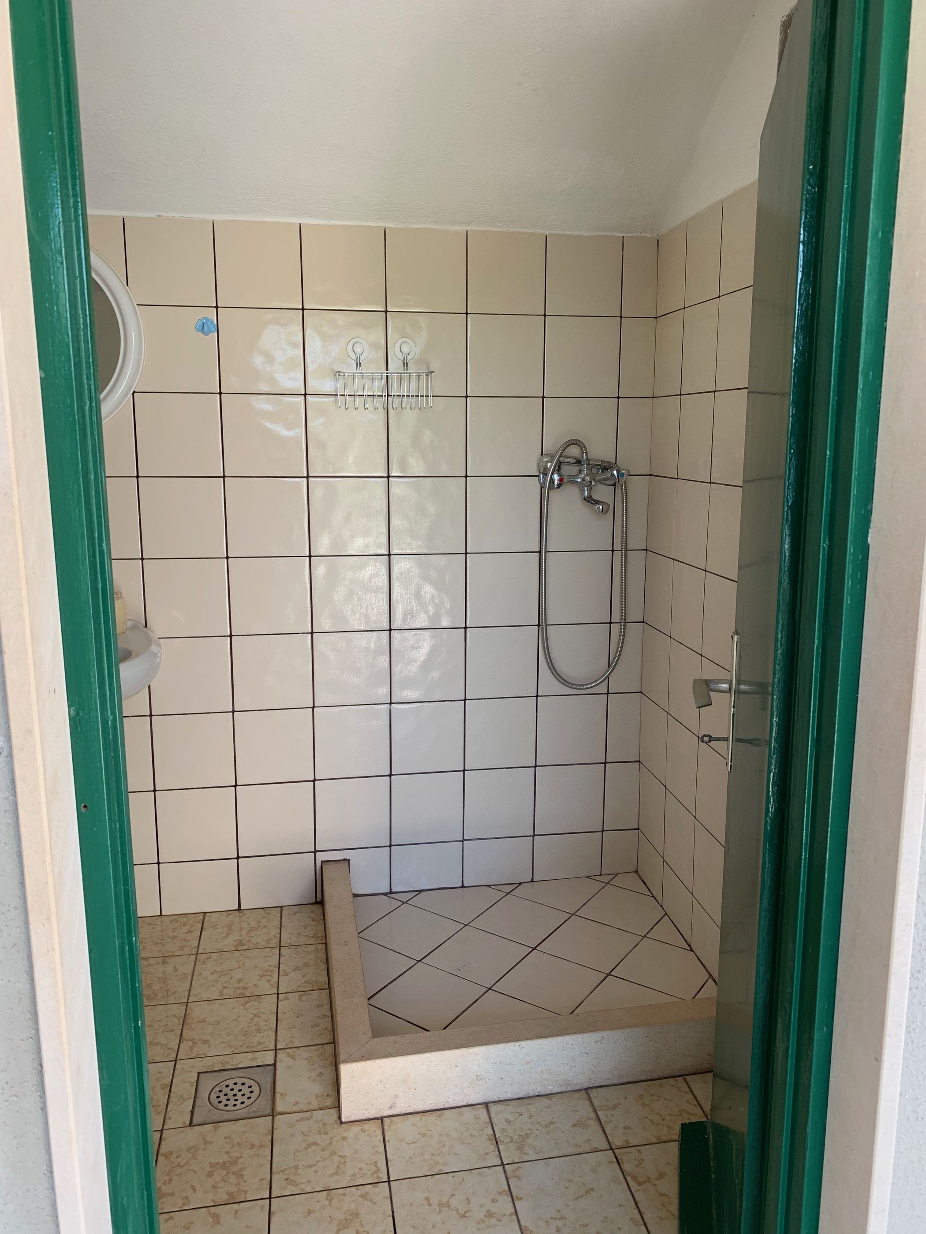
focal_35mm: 26
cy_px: 617
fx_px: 927
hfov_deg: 53.1
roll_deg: +1.2
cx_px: 463
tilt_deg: -9.9
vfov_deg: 67.3
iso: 40
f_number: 1.8
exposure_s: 1/121
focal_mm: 4.25
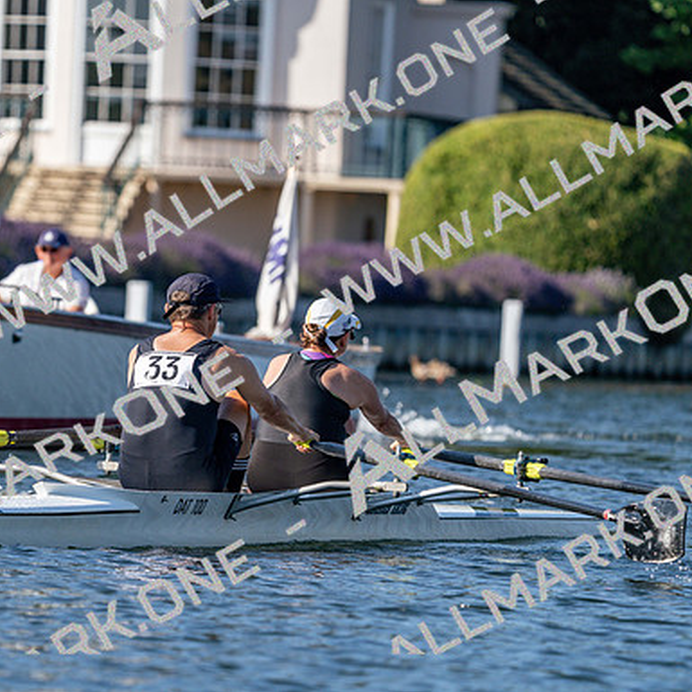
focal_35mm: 415
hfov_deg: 4.2
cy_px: 346
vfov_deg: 4.2
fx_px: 9386
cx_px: 191
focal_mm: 324
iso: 320
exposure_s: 1/1600
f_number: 6.3
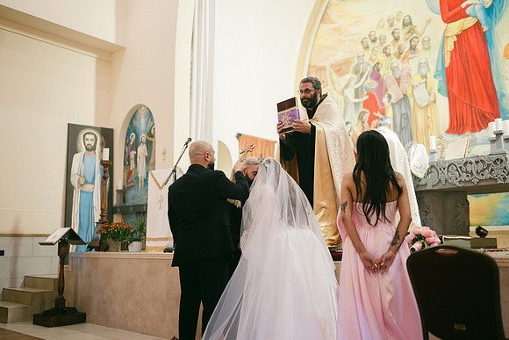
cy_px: 170
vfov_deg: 37.9
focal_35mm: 35
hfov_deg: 54.4
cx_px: 254
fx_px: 495
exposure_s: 1/320
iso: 800
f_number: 1.2
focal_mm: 35
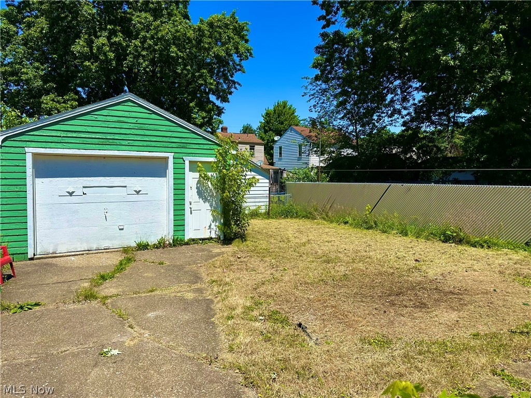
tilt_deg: -2.2
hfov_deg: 71.6
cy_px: 199
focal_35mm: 24
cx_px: 266
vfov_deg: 56.8
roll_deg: -0.3
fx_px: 368
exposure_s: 1/5525
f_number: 1.78
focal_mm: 6.86
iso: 80
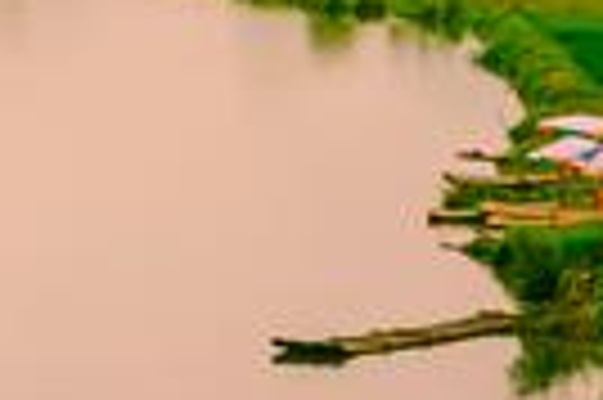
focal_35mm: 323
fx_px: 5404
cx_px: -243
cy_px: -112
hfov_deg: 6.3
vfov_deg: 4.2
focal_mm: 32
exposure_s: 1/250
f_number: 5.6
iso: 100
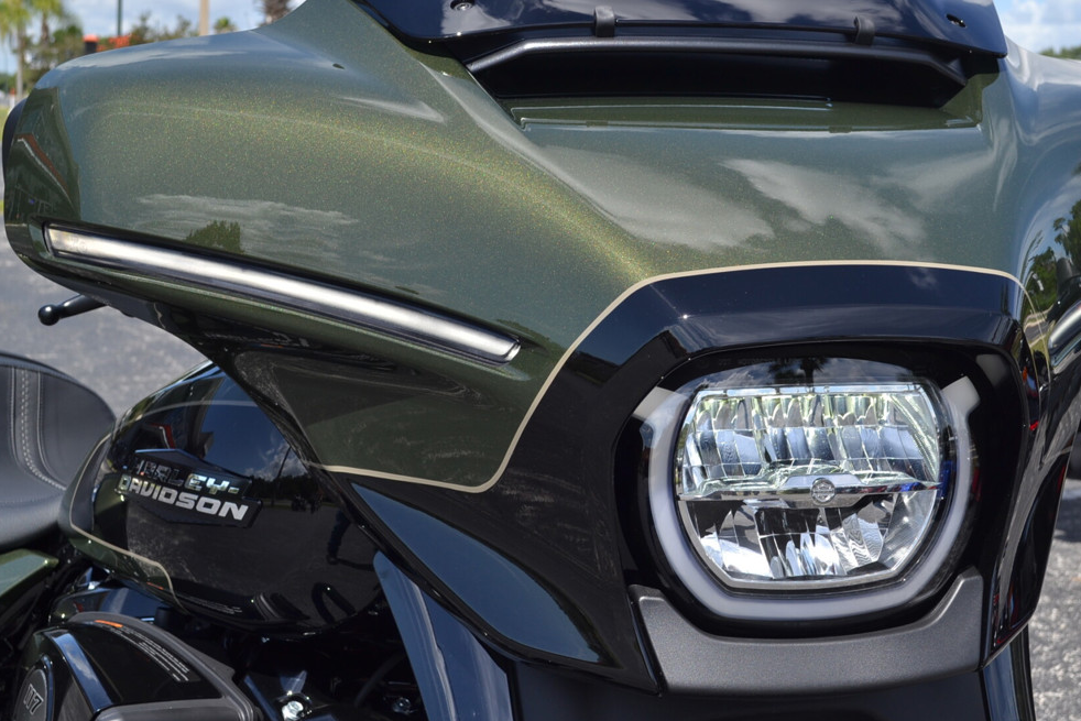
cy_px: 352
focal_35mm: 55
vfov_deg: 24.6
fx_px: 1652
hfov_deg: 36.2
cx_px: 622
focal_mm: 30
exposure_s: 1/250
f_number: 8
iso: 100
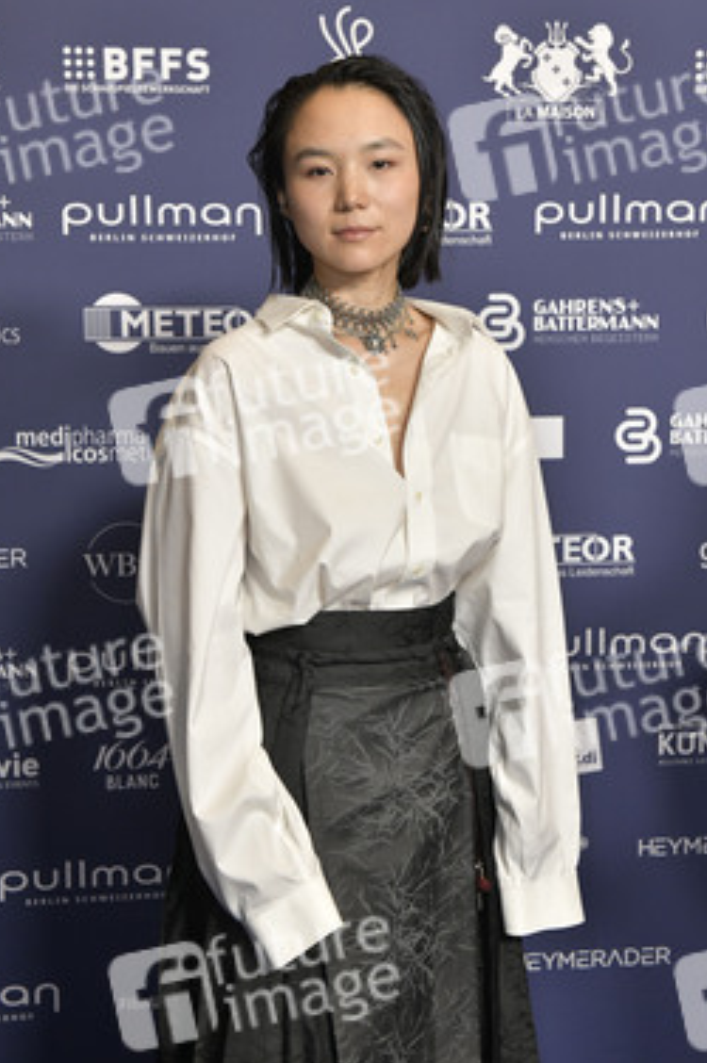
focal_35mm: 51
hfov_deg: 26.4
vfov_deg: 38.9
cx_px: 337
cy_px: 560
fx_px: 1505
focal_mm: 48
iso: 2000
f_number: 6.3
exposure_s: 1/200
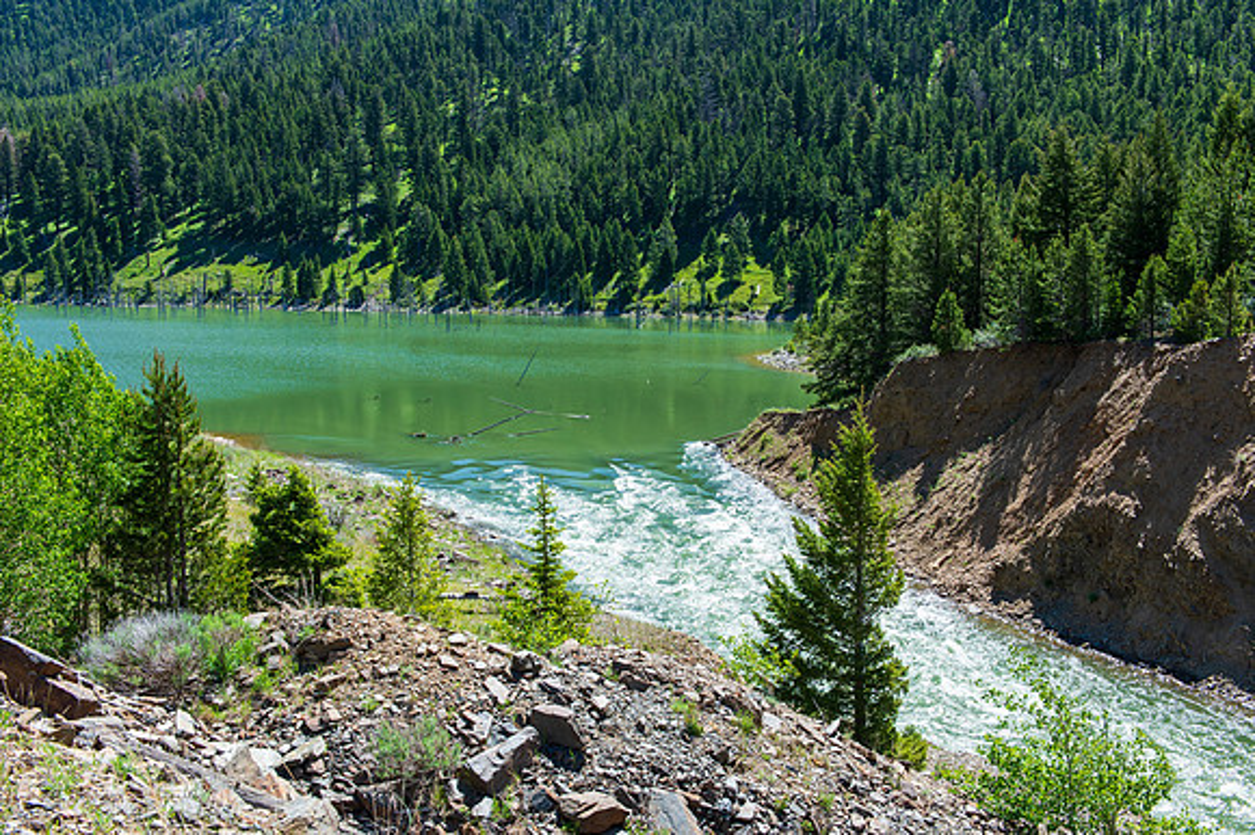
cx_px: 628
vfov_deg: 36.8
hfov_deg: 53.2
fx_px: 1254
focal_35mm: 36
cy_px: 418
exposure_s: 1/320
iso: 560
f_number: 13
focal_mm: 36
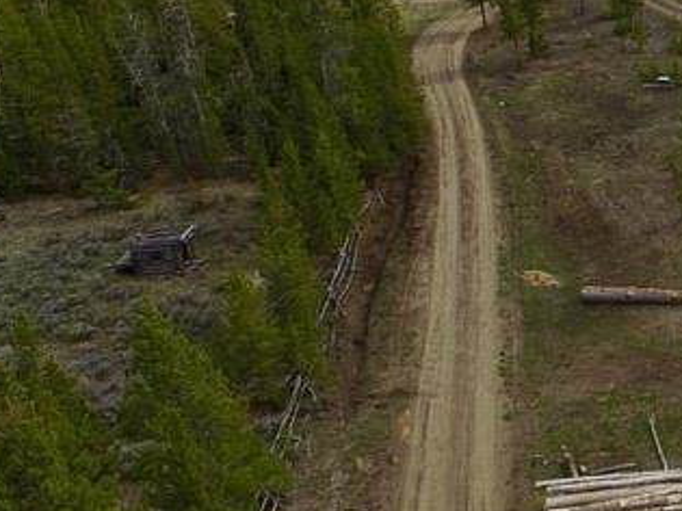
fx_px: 1280
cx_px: 974
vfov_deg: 22.4
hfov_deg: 24.4
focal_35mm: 65
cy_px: 154
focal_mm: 3.61
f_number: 2.8
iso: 100
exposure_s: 1/997
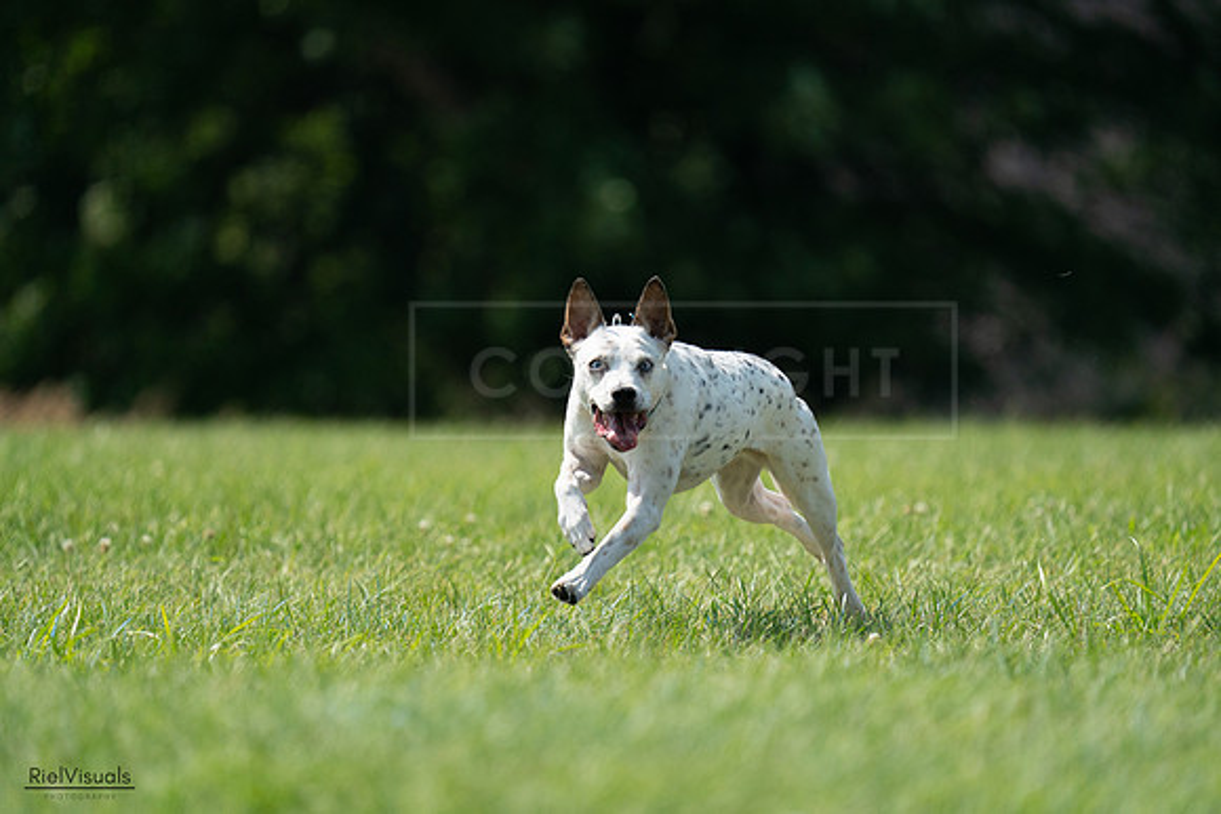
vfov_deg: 2.3
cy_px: 407
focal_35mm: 600
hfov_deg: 3.4
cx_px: 610
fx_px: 20354
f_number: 6.3
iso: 1250
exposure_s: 1/4000
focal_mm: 600
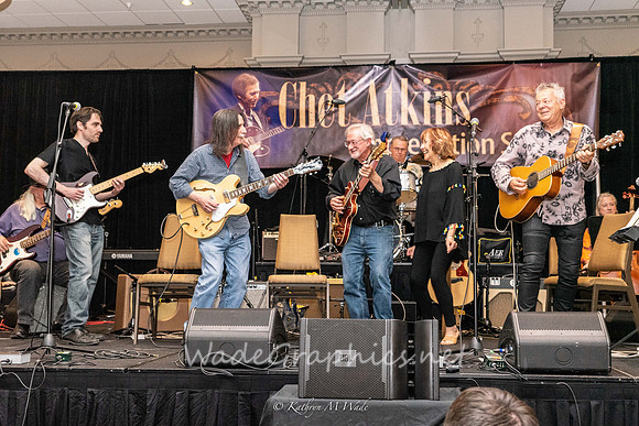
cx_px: 335
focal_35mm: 43
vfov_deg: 31.0
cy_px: 221
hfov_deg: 45.1
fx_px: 770
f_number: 6.3
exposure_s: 1/200
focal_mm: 41
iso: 6400
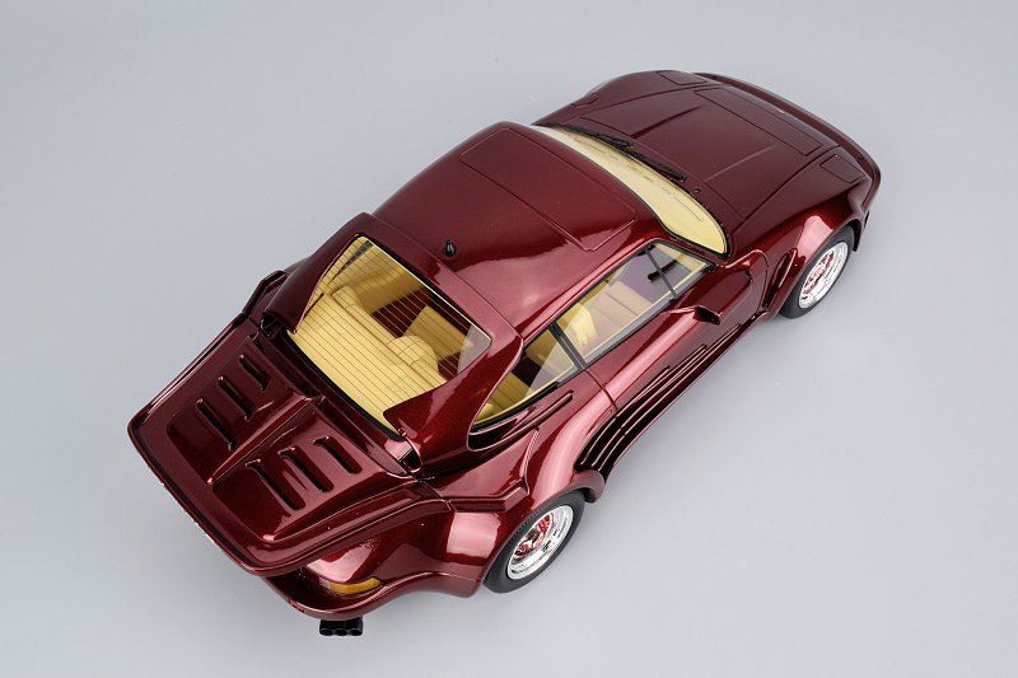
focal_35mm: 40
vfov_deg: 33.0
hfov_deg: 47.9
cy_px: 339
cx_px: 509
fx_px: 1145
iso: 100
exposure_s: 1/5
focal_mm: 27
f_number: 18
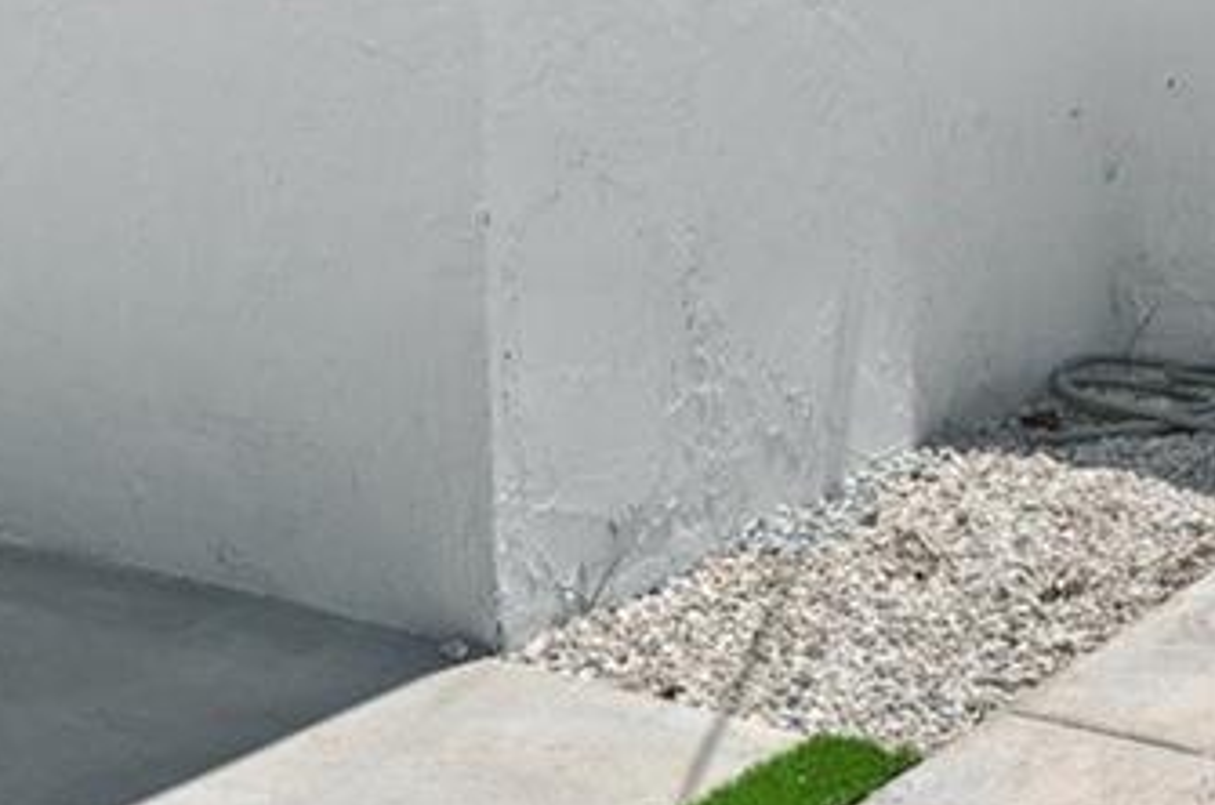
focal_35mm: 86
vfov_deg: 15.3
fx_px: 2897
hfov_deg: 23.4
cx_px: 265
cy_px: -150
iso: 200
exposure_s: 1/500
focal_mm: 18
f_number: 8
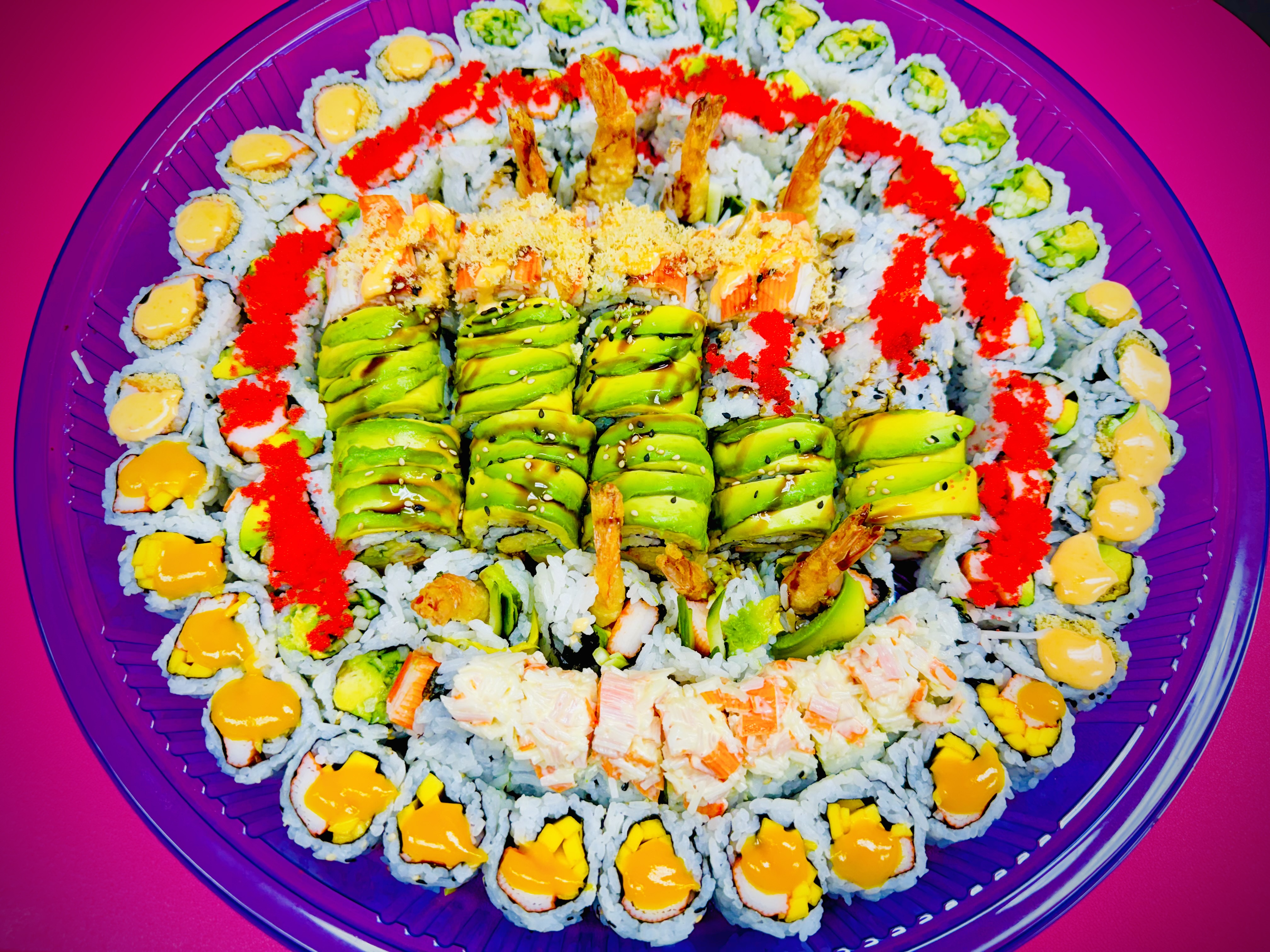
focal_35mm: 24
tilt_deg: -67.9
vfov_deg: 56.8
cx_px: 635
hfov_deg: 71.6
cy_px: 476
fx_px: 881
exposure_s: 1/120
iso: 100
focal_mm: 6.86
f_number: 1.78
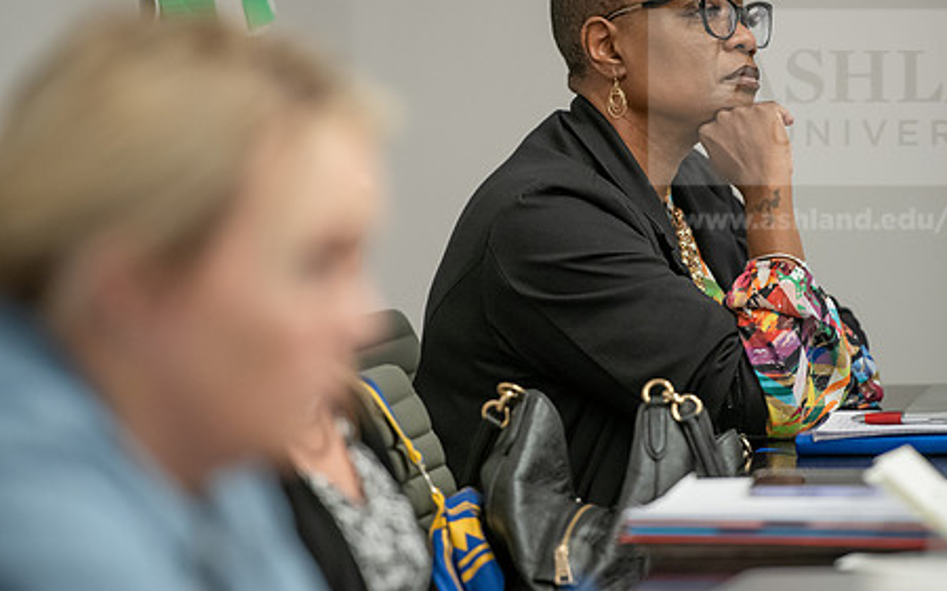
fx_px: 6786
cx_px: 585
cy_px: 264
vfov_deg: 5.0
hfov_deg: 8.0
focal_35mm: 263
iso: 1250
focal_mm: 200
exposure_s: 1/200
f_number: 2.8
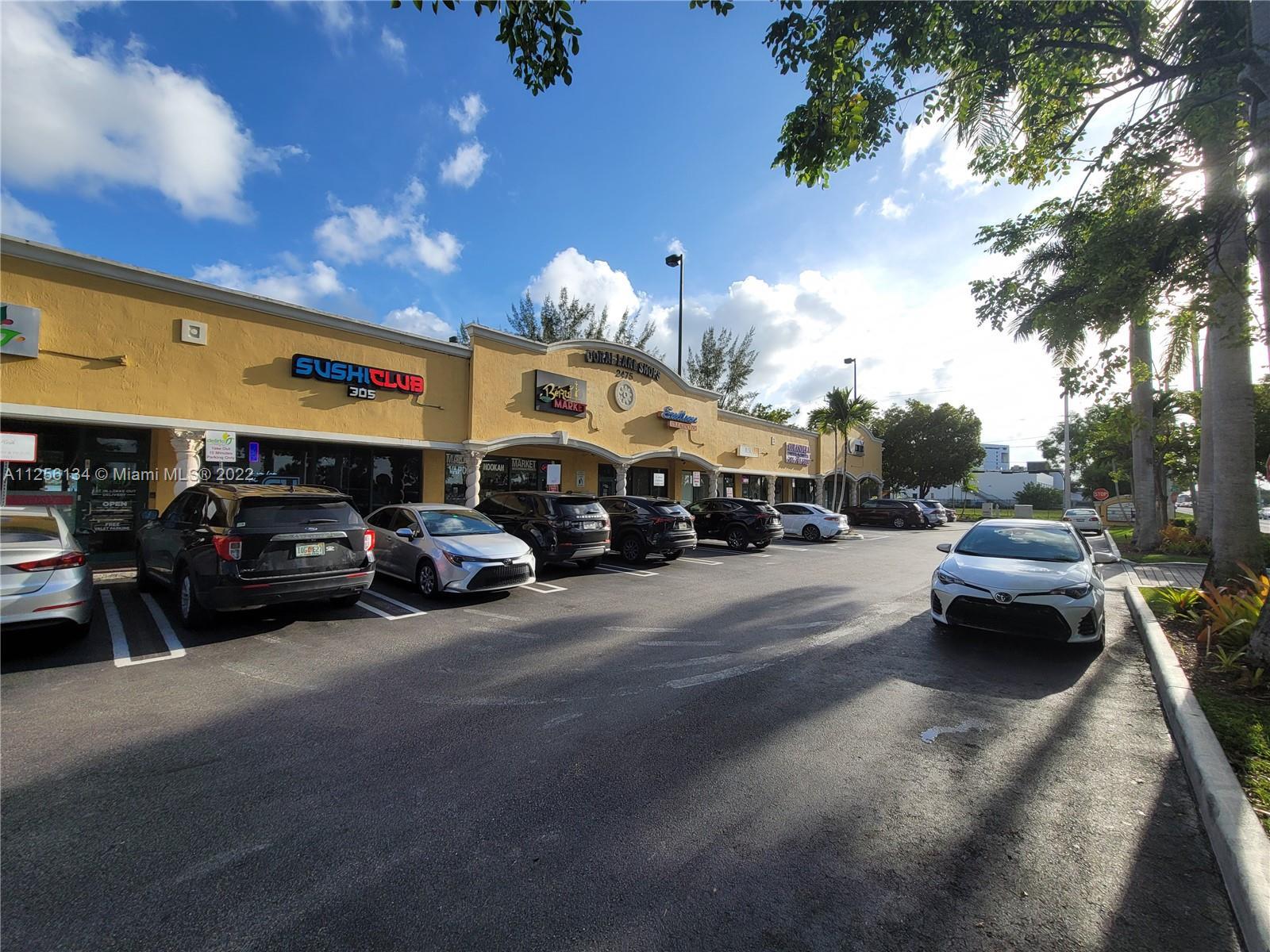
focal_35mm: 13
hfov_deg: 106.2
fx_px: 477
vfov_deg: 89.9
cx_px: 635
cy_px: 476
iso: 64
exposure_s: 1/1761
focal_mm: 2.2
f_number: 2.2
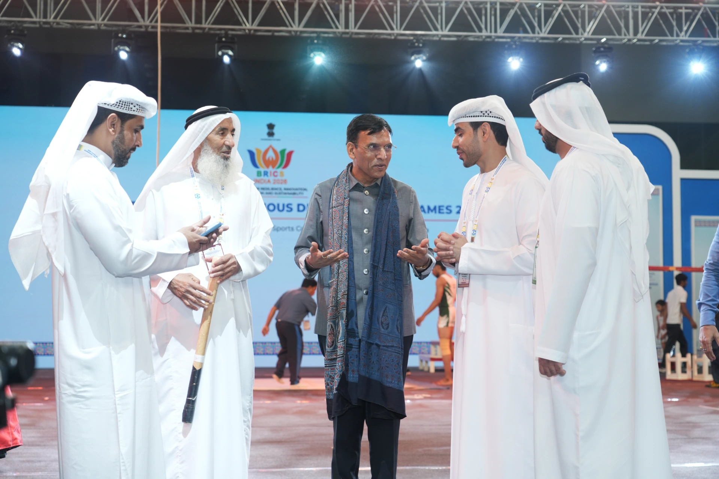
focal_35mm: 56
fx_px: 1118
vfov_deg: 24.2
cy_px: 240
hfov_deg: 35.6
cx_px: 360
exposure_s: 1/160
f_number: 4.5
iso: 640
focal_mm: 56
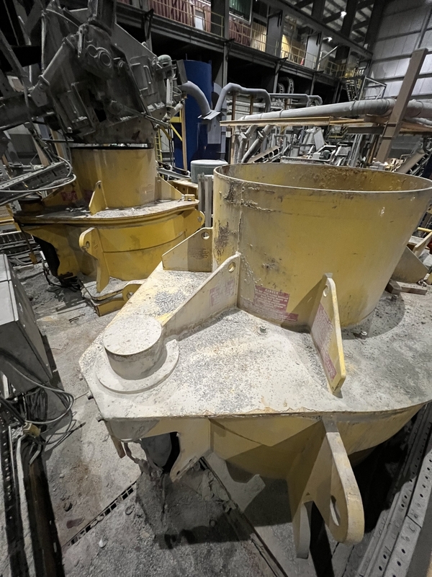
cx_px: 216
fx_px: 216
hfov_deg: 89.9
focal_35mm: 13
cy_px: 288
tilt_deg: -34.1
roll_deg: -1.0
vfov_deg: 106.2
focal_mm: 1.57
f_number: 1.8
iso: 800
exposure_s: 1/40
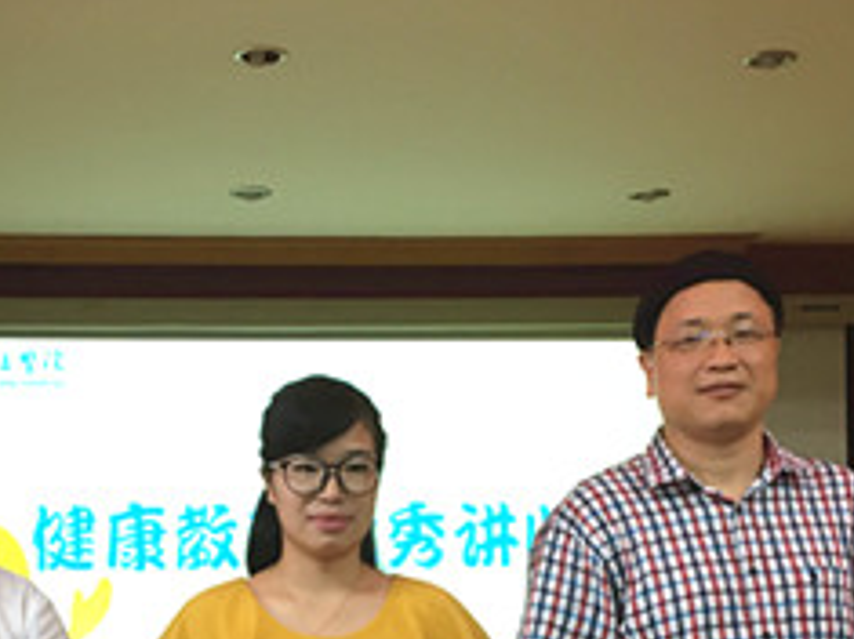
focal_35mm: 74
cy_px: 693
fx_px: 1825
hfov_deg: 26.3
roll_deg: +1.0
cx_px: 360
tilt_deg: -0.6
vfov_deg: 19.1
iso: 64
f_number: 2.2
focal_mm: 4.15
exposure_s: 1/33
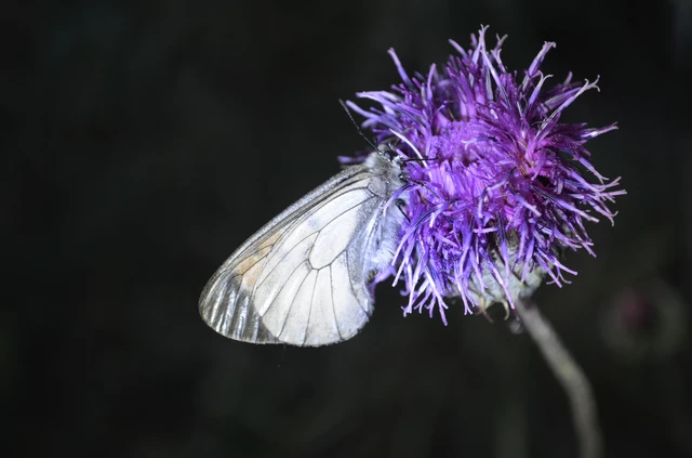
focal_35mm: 82
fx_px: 1582
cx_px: 346
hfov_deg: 24.7
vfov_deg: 16.5
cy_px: 229
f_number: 5.6
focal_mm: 55
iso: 450
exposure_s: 1/60
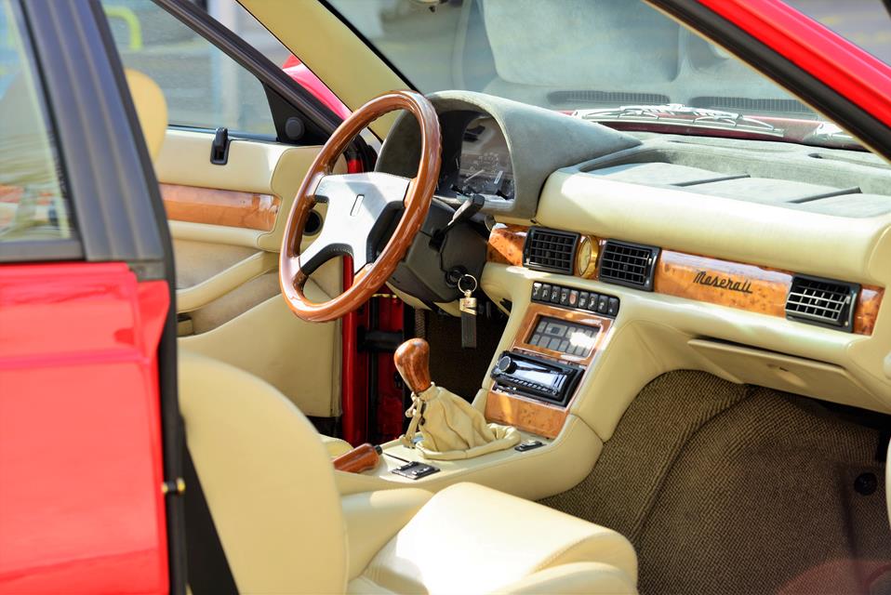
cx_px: 446
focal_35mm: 120
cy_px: 298
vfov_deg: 11.4
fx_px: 2972
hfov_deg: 17.1
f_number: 6.3
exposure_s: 1/100
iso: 100
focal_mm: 120
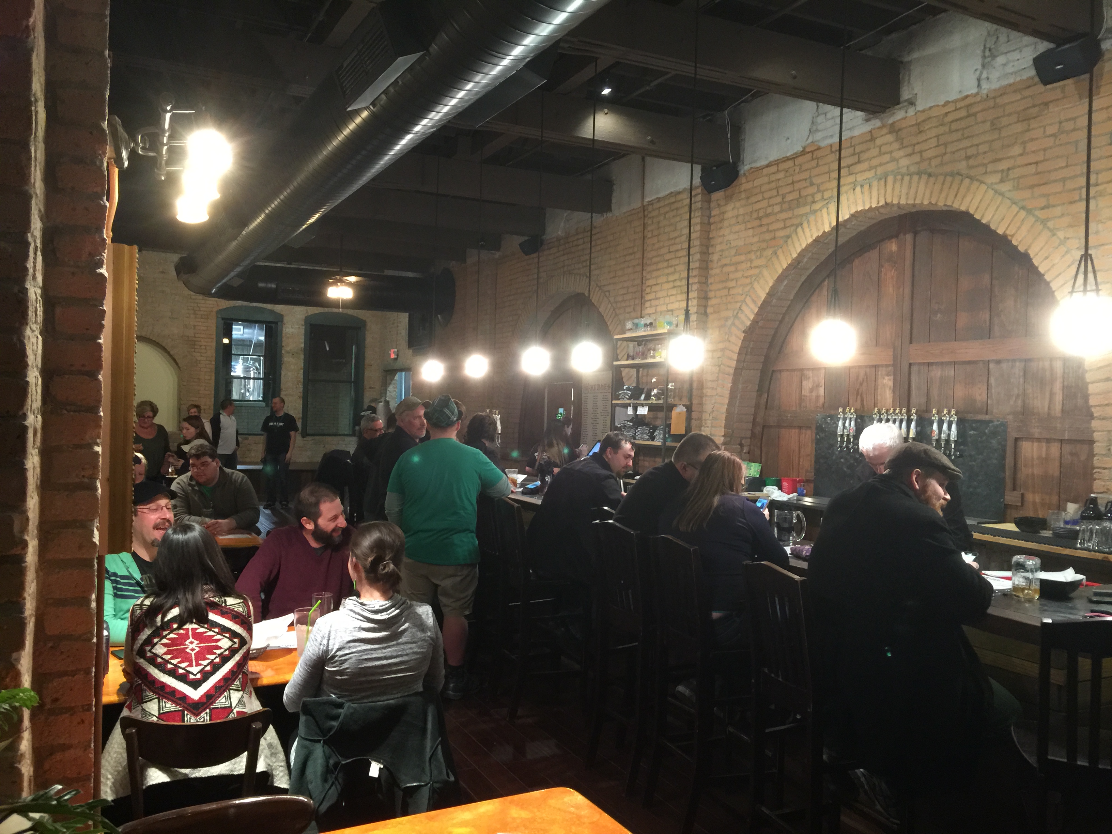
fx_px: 932
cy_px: 417
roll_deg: -2.4
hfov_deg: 61.7
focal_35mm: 29
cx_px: 556
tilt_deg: -0.5
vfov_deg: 48.2
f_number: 2.2
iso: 125
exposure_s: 1/8
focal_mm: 4.15
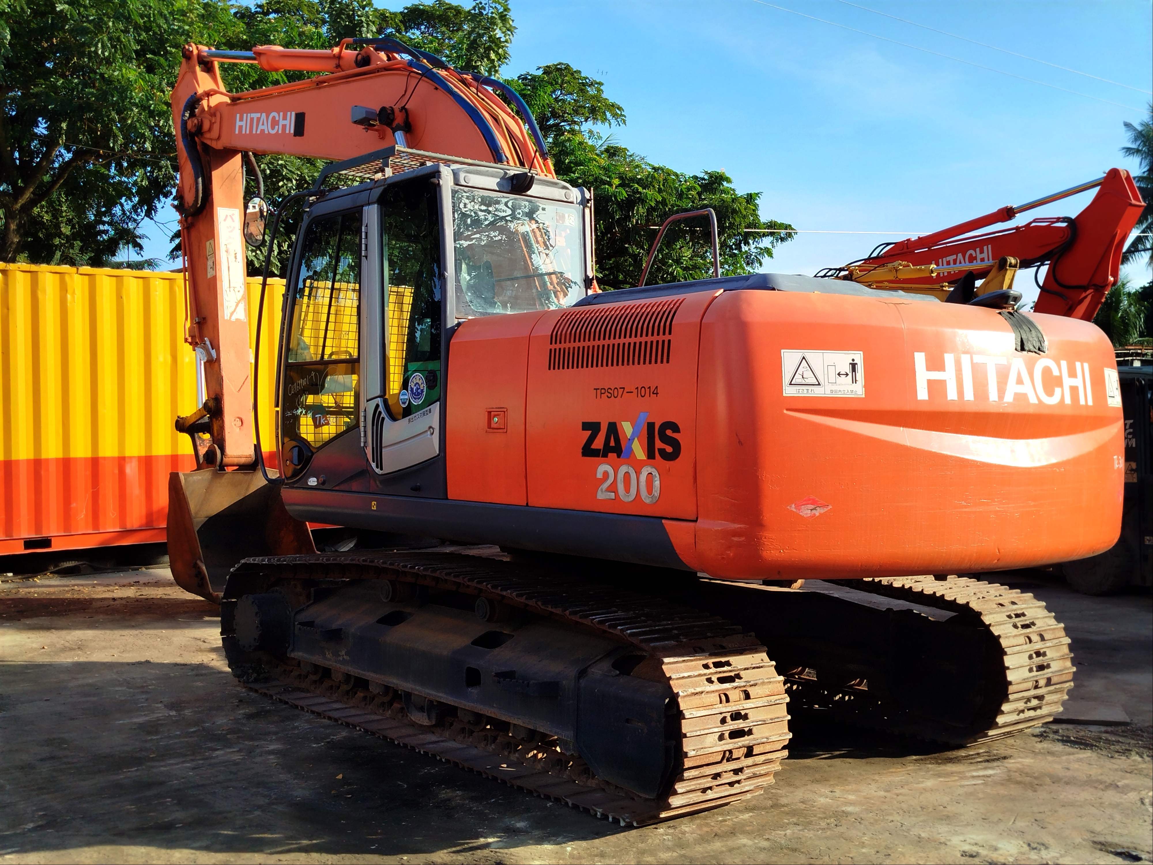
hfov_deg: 49.0
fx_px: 1266
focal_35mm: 38
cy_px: 432
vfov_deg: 37.7
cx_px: 576
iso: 50
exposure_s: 1/625
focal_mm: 5.31
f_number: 1.7
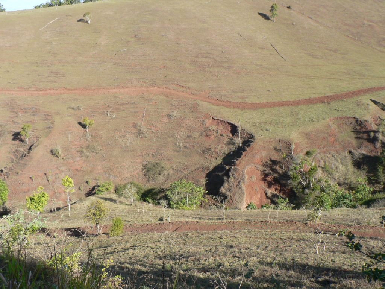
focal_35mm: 36
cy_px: 144
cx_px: 192
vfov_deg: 39.7
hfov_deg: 51.4
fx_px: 400
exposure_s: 1/250
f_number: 4
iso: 80
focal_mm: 6
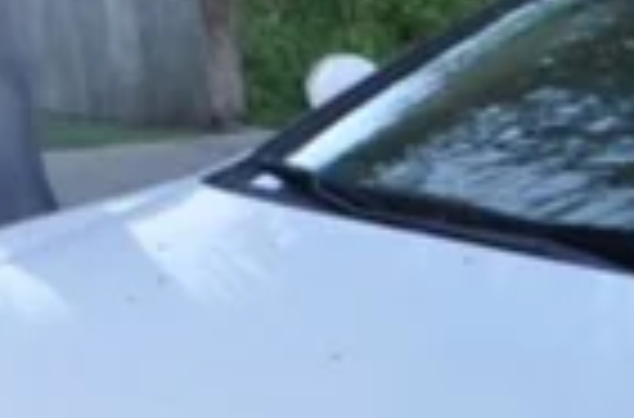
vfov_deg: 12.8
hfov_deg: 12.2
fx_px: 1580
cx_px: -1185
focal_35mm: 90
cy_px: -467
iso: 200
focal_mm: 10
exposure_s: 1/200
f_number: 7.1
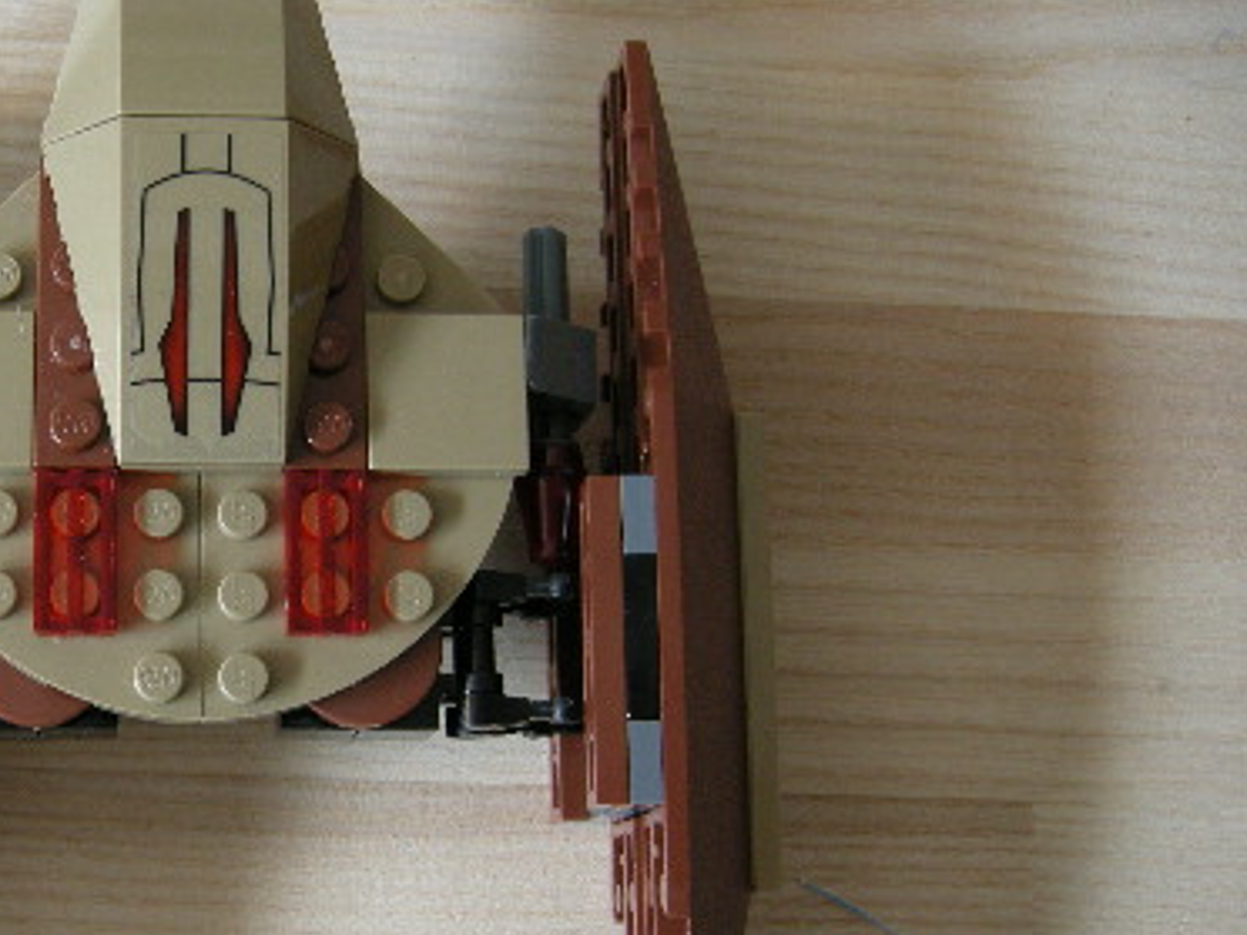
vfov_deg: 23.6
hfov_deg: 30.4
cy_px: 590
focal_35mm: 62
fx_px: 2233
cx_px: 228
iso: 187
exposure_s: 1/60
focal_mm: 7.5
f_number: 2.7
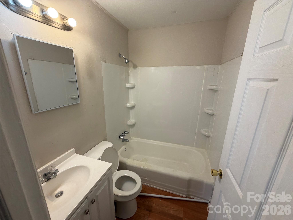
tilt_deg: -16.2
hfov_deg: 102.1
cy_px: 110
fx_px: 119
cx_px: 146
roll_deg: -1.0
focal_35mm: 14
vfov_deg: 85.7
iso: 125
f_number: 2.2
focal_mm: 2.22
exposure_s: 1/120
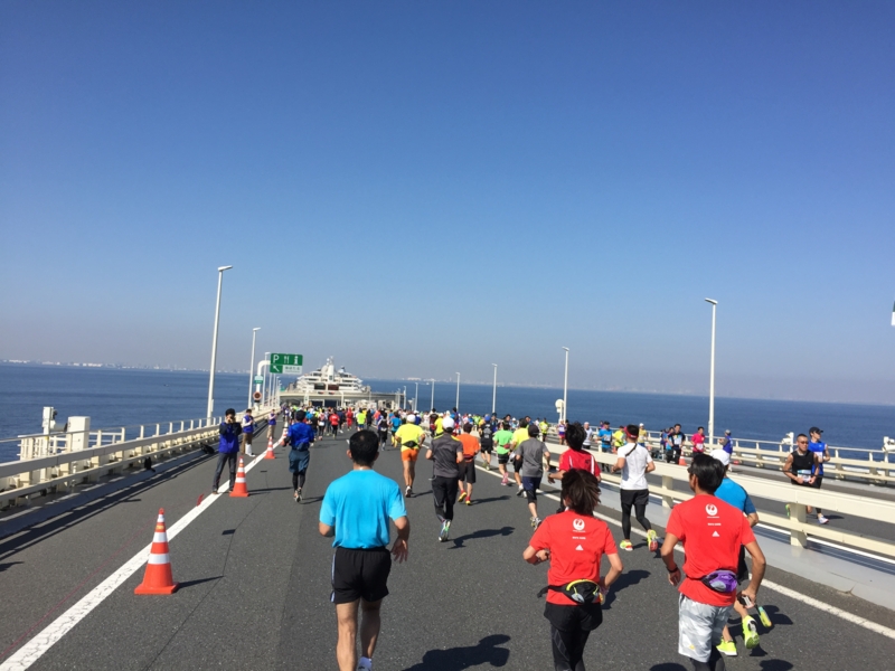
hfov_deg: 61.7
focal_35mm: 29
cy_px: 336
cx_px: 448
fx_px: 750
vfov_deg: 48.2
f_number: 2.2
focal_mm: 4.15
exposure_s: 1/2083
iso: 32
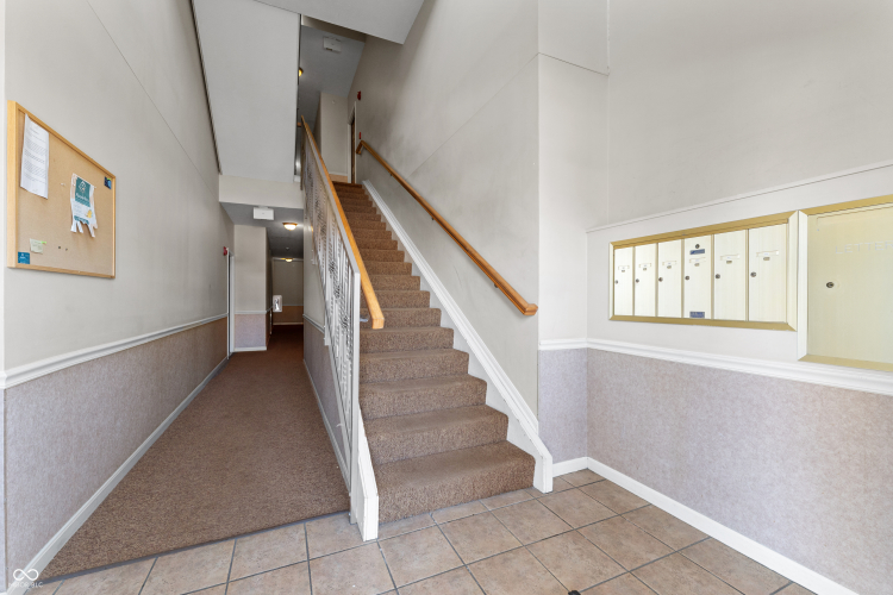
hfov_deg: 104.3
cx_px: 446
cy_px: 298
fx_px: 347
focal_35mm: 14
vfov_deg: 81.2
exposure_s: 1/20
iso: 400
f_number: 5.6
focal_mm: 14
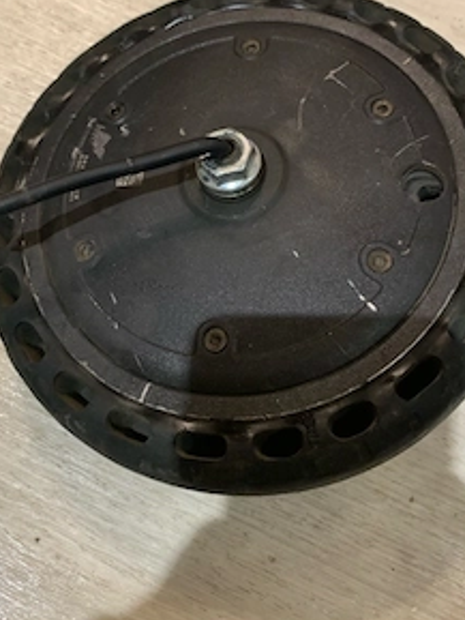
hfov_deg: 39.7
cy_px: 223
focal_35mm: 36
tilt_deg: -68.1
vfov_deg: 50.7
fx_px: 644
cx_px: 223
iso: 250
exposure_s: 1/50
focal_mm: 4.25
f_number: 1.8
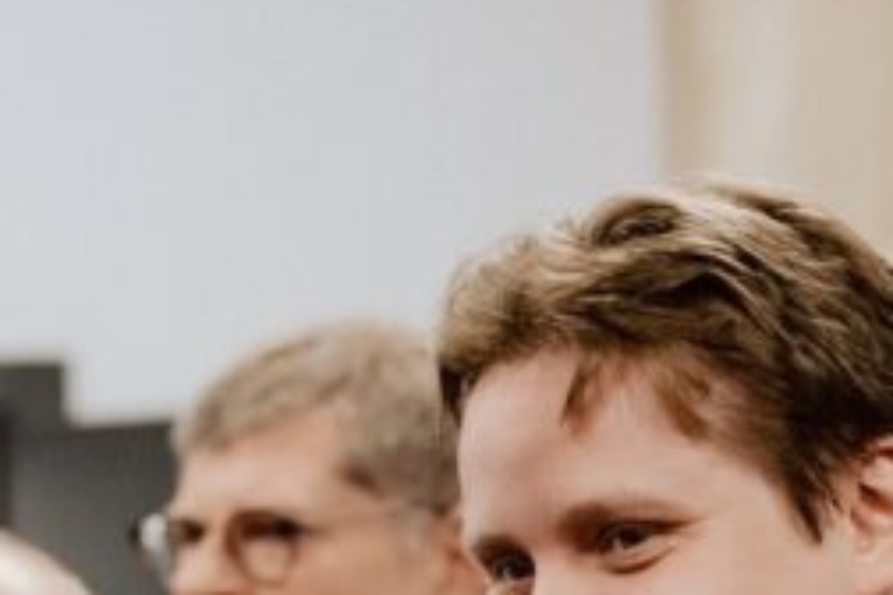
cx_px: 624
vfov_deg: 5.0
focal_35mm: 271
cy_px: 797
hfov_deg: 7.6
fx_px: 6722
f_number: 2.8
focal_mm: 57
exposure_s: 1/100
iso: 2000
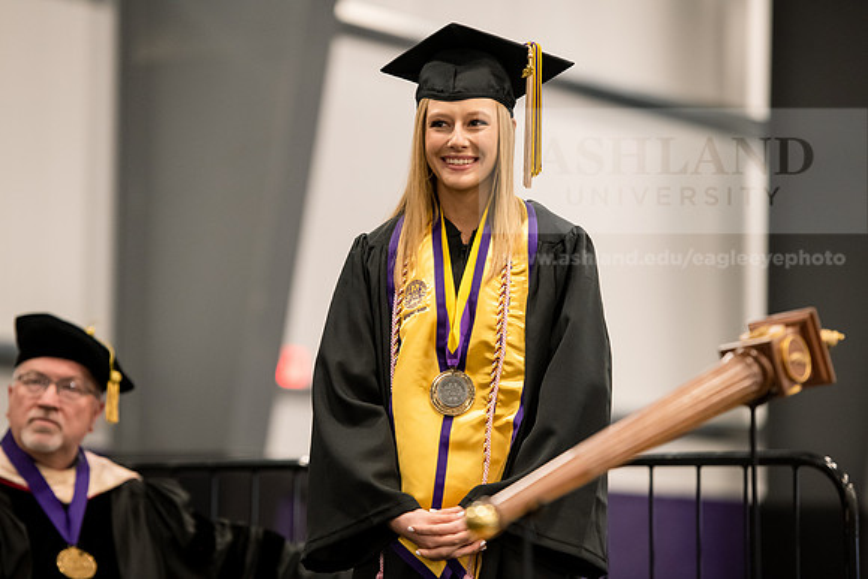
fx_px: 3979
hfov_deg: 12.4
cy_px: 290
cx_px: 434
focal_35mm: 165
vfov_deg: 8.3
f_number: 3.2
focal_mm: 165
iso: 3200
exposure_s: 1/200
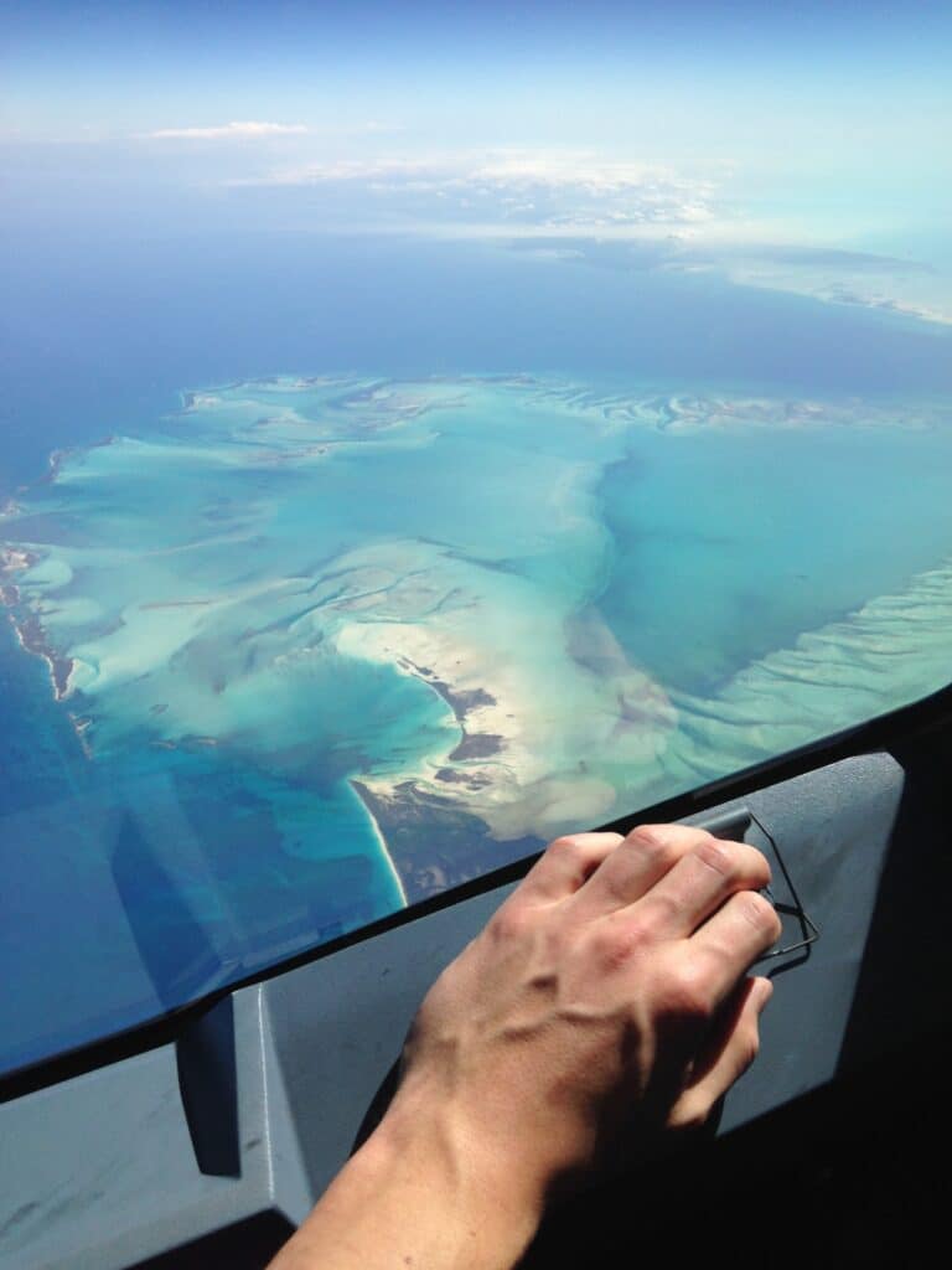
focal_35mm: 33
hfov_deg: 42.9
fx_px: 1210
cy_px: 635
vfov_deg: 55.4
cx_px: 476
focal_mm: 4.12
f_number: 2.4
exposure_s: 1/2088
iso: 50
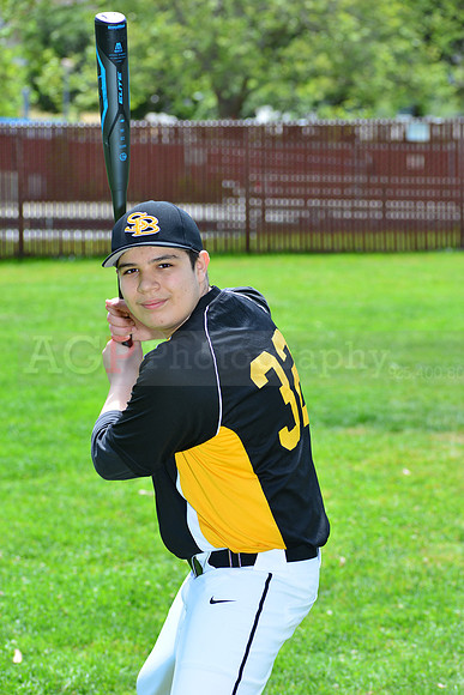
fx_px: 2241
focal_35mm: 116
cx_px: 232
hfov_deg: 11.8
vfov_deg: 17.6
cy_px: 348
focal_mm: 116
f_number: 8
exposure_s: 1/200
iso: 200
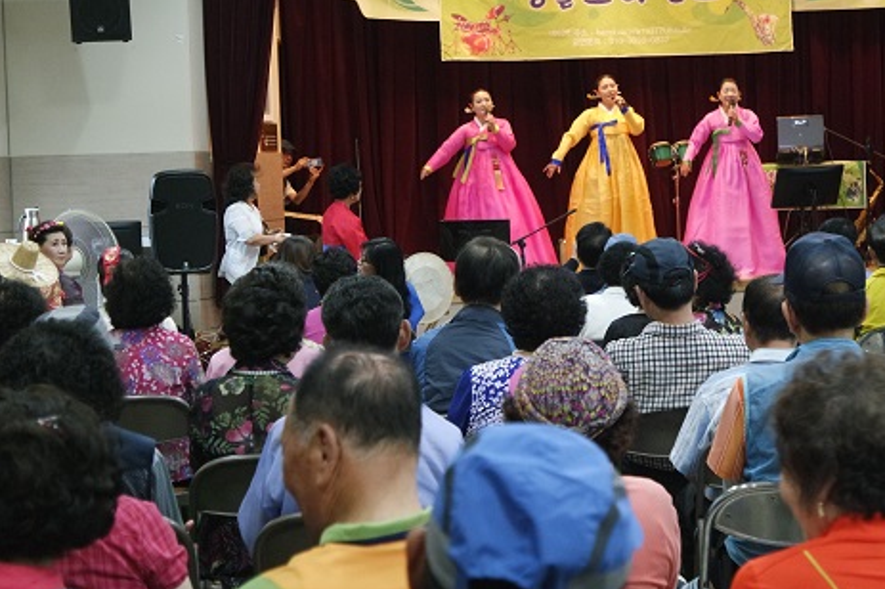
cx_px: 555
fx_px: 2383
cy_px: 233
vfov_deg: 14.1
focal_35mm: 97
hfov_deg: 21.0
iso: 3200
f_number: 5.6
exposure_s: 1/40
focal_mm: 50
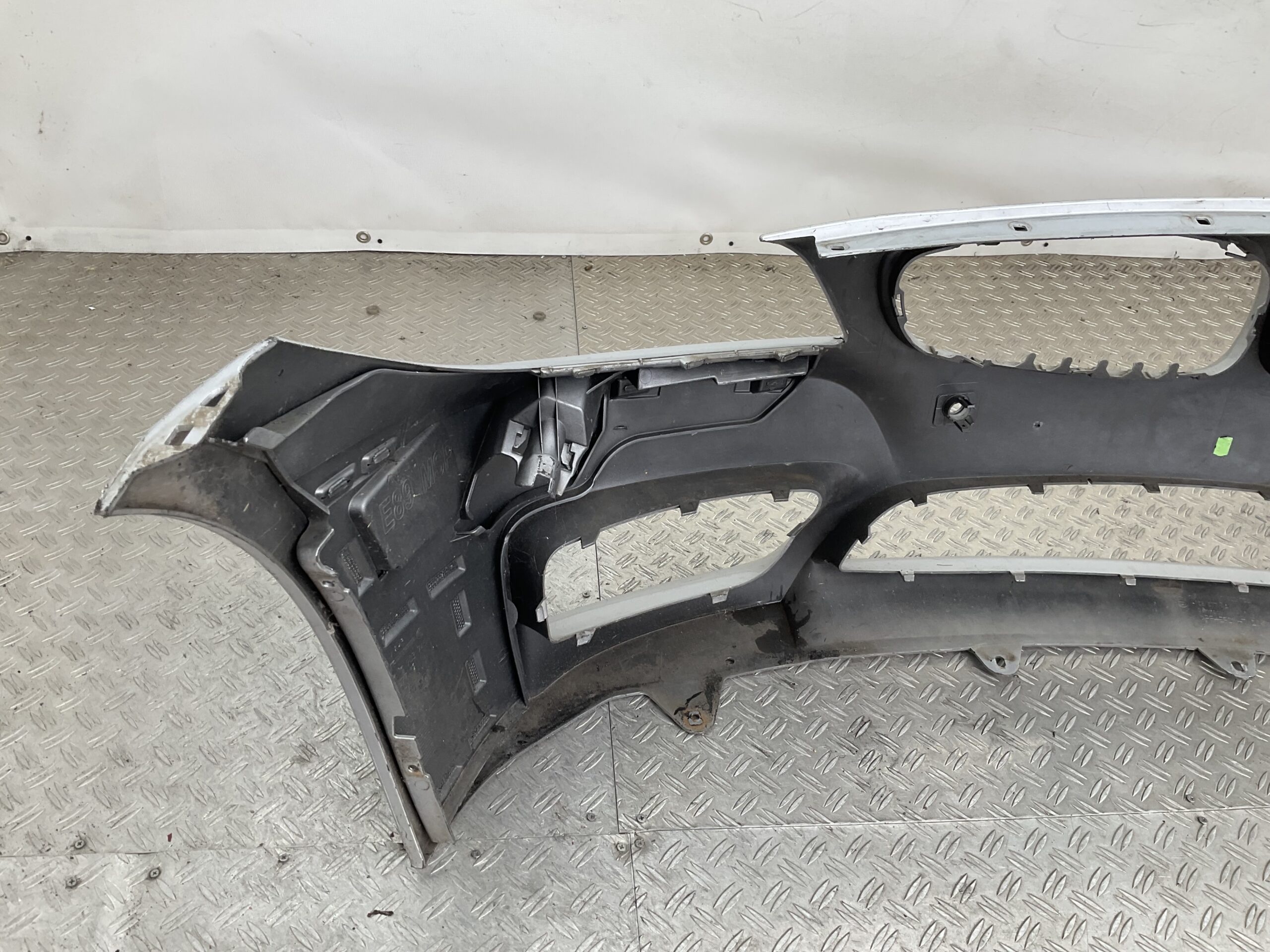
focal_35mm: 29
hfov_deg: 61.7
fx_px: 1064
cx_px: 635
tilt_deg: -37.2
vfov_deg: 48.2
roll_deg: -6.3
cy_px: 476
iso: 16
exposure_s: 1/100
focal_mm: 3
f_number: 1.8
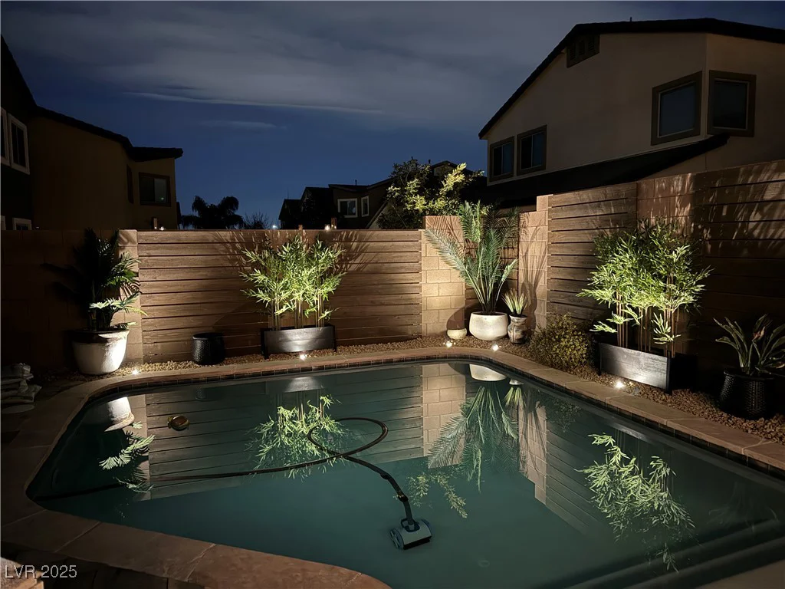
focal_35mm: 24
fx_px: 544
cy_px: 294
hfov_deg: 71.6
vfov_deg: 56.8
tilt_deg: -5.1
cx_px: 392
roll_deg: +1.0
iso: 1000
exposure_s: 1/9
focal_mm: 6.86
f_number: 1.78
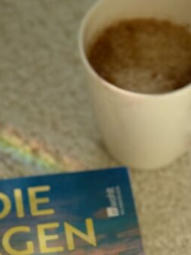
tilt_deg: -56.3
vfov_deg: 13.5
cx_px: 85
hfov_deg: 10.4
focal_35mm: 143
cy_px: 276
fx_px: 1052
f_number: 1.78
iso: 64
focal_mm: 6.76
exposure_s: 1/1597
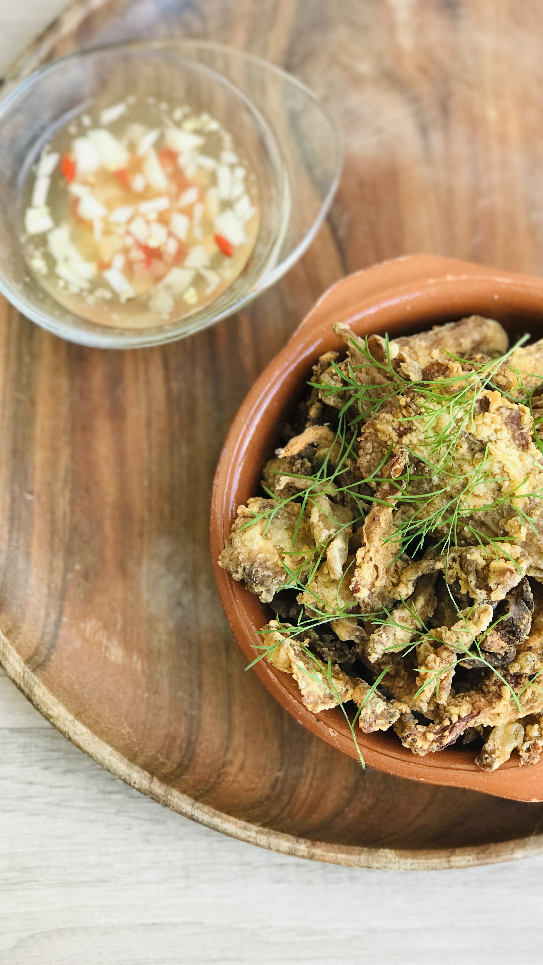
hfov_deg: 19.1
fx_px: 1612
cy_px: 489
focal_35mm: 63
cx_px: 350
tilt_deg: -78.9
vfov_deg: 33.3
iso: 50
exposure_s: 1/60
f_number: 2.8
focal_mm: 6.6
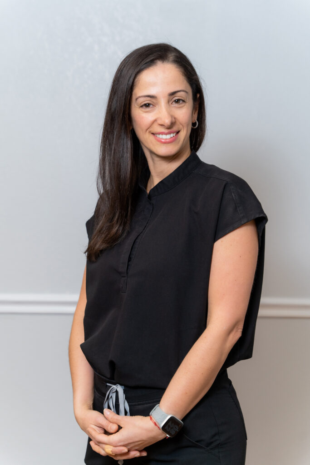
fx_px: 856
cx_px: 155
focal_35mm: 66
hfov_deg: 20.5
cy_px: 232
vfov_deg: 30.4
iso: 500
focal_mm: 66.3
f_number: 3.5
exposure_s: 1/160
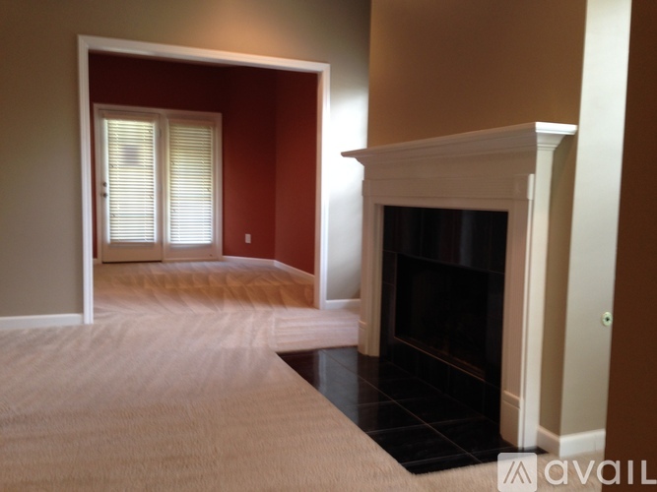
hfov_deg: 55.4
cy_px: 246
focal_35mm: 33
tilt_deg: -2.9
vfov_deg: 42.9
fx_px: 626
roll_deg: -0.9
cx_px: 328
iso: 50
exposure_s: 1/20
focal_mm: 4.12
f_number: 2.4
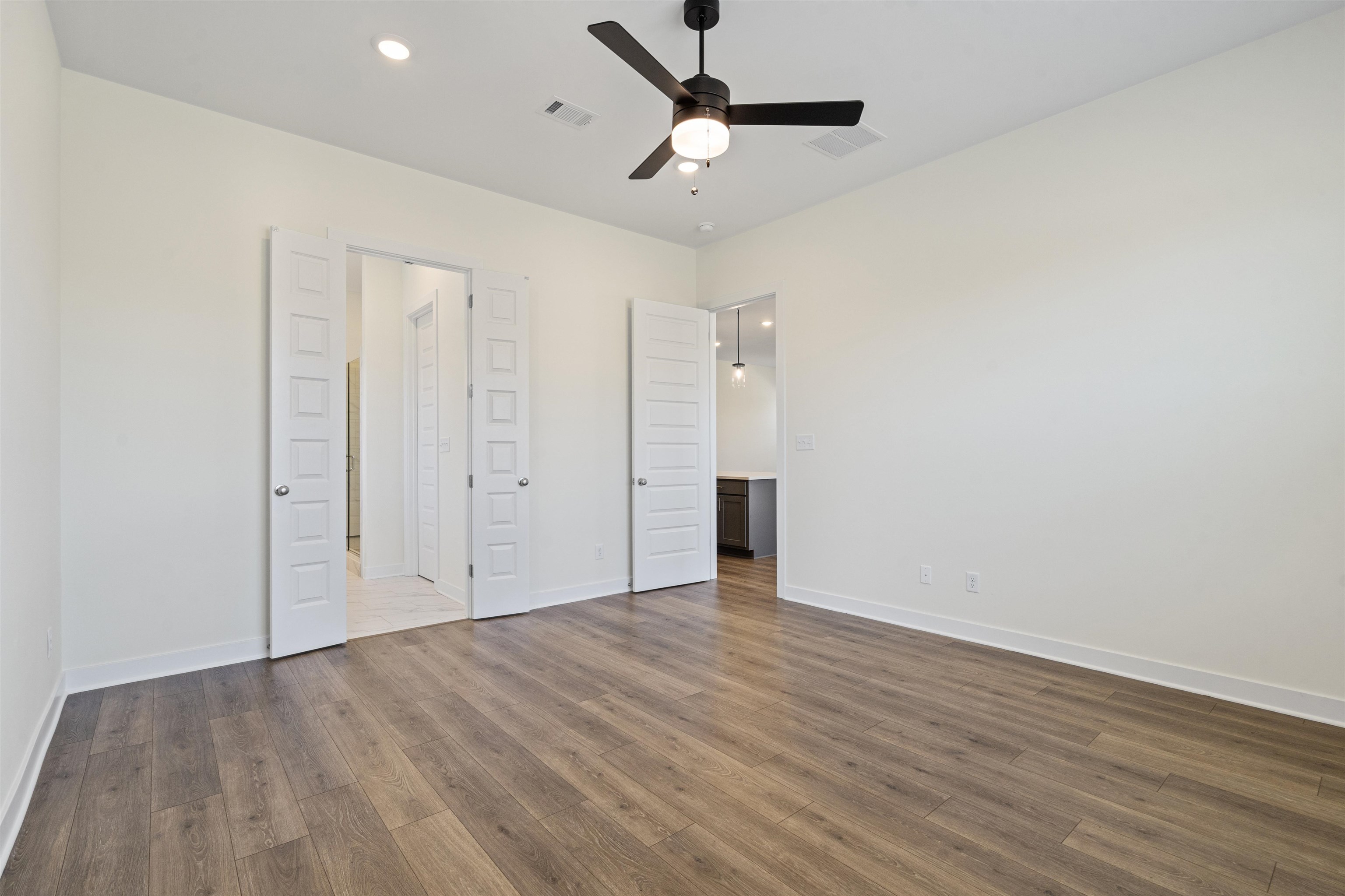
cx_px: 672
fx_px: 598
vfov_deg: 73.7
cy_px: 448
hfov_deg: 96.7
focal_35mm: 16
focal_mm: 16
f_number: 9
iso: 800
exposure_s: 1/15
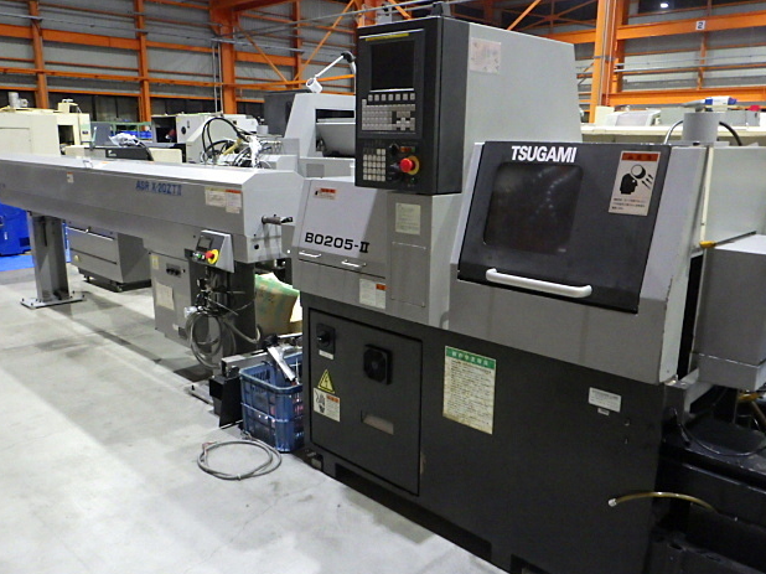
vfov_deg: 48.2
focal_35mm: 29
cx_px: 382
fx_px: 641
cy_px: 295
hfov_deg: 61.7
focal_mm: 5
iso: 1600
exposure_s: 1/30
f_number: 3.5
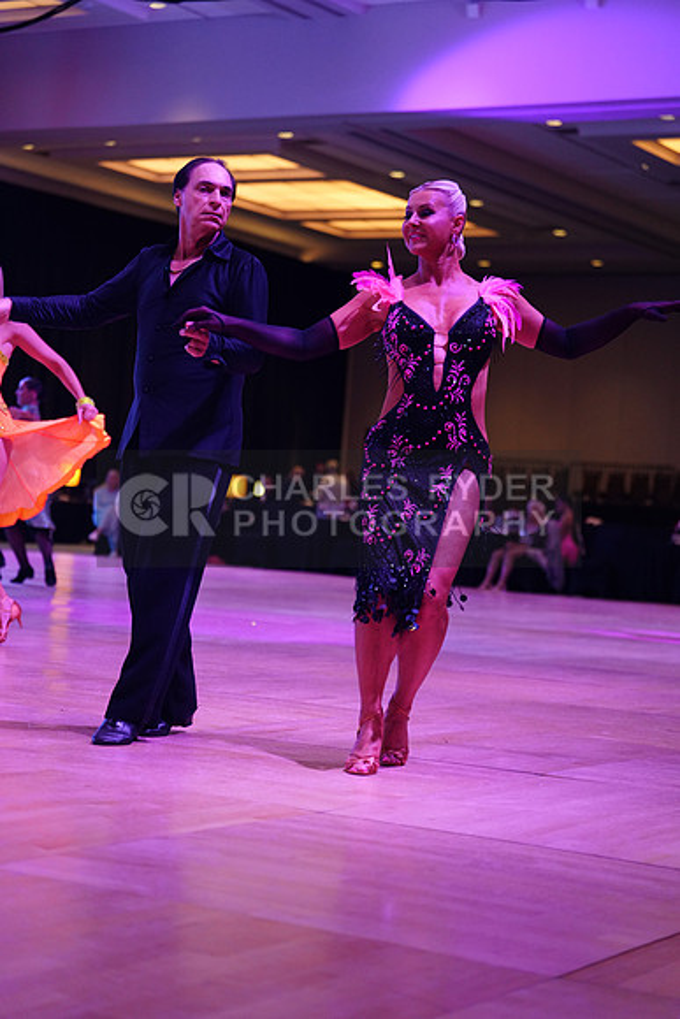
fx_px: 1982
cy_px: 510
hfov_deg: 19.5
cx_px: 340
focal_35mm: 70
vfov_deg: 28.8
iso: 2000
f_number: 2.8
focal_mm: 70
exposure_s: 1/400
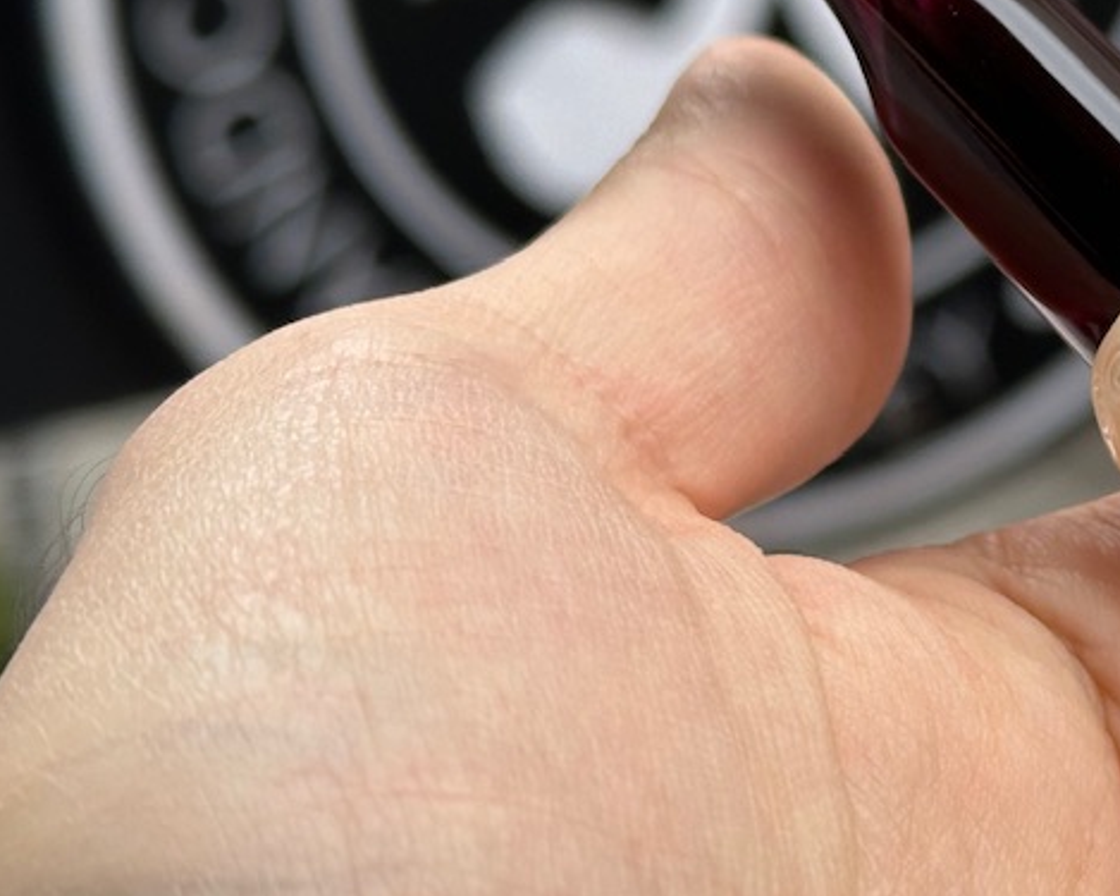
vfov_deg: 12.0
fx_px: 4242
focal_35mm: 128
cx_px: 1251
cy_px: 251
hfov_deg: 14.7
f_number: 1.78
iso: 64
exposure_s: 1/1258
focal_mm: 6.86
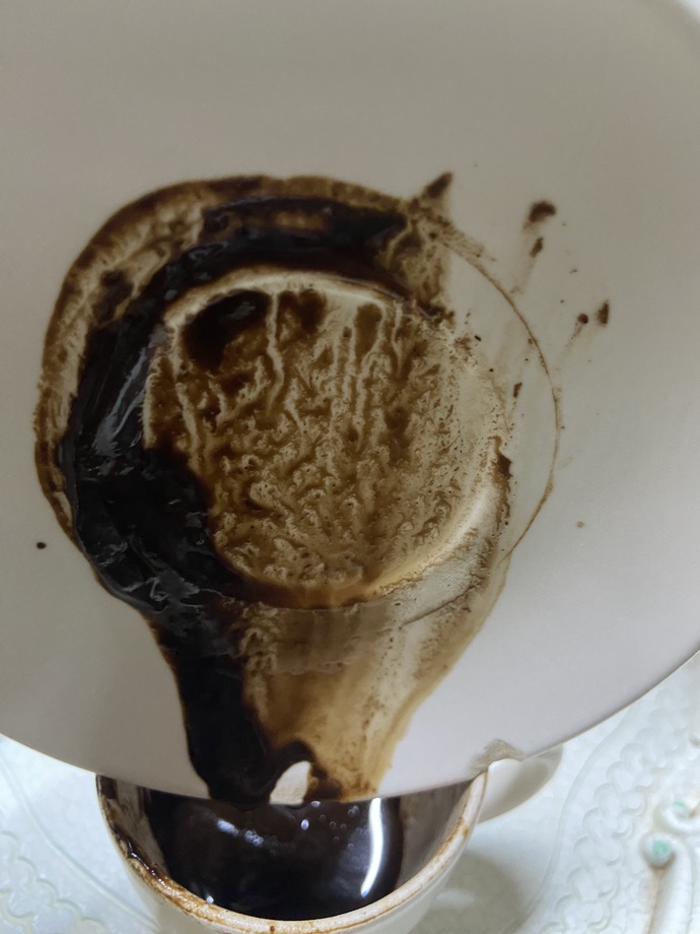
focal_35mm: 25
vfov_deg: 69.4
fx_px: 674
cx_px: 350
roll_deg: -4.7
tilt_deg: -41.4
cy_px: 467
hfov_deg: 54.9
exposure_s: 1/25
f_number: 1.8
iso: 500
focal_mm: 4.25
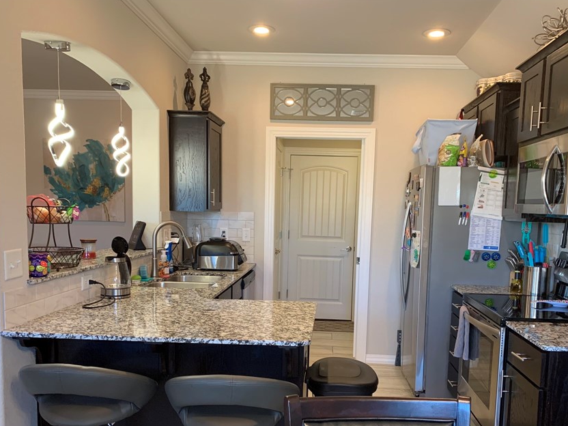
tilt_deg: -4.9
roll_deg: -1.9
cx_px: 312
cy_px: 259
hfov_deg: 56.7
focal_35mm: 32
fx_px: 525
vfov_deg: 43.9
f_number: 1.8
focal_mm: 4.25
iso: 160
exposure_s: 1/60
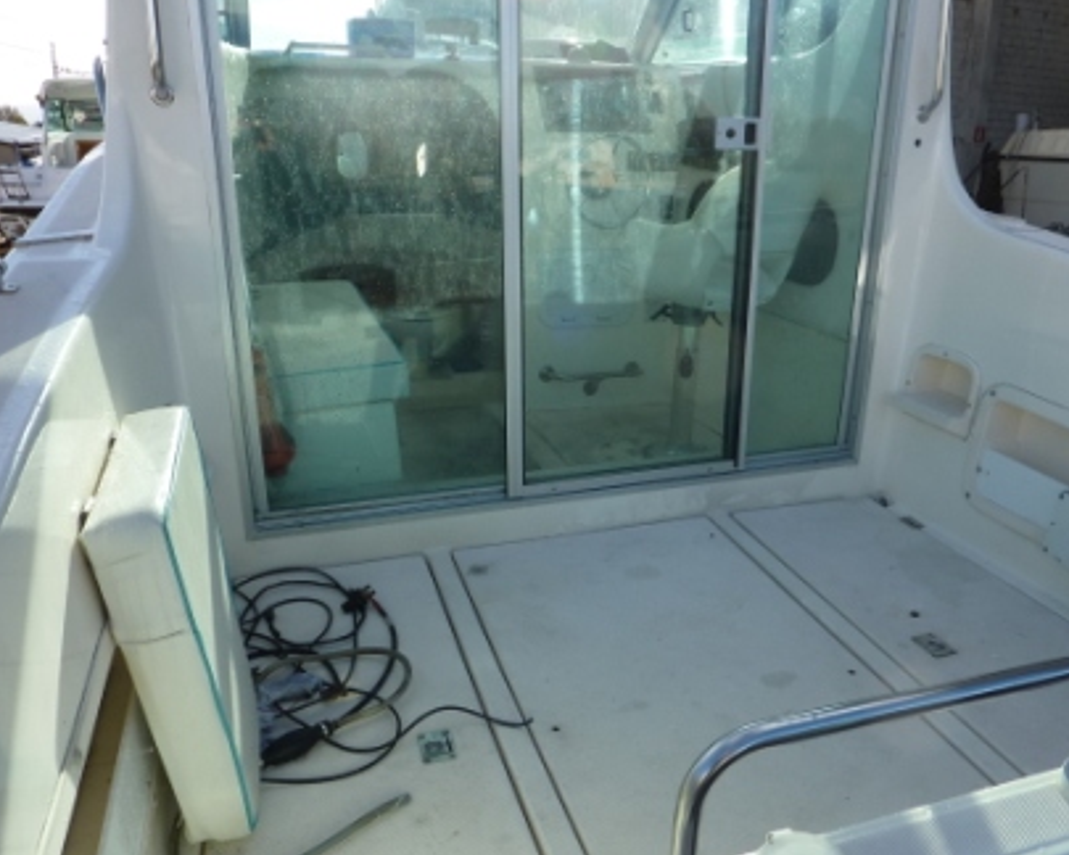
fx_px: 854
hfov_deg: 64.0
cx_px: 562
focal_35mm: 27
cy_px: 433
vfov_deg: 53.2
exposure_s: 1/400
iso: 80
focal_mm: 4.1
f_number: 4
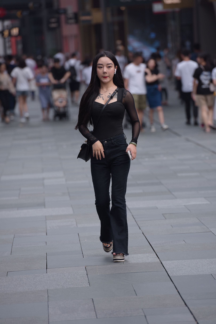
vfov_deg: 10.3
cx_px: 108
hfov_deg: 6.9
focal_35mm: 200
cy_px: 162
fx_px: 1799
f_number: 4
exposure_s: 1/800
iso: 280
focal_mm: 200
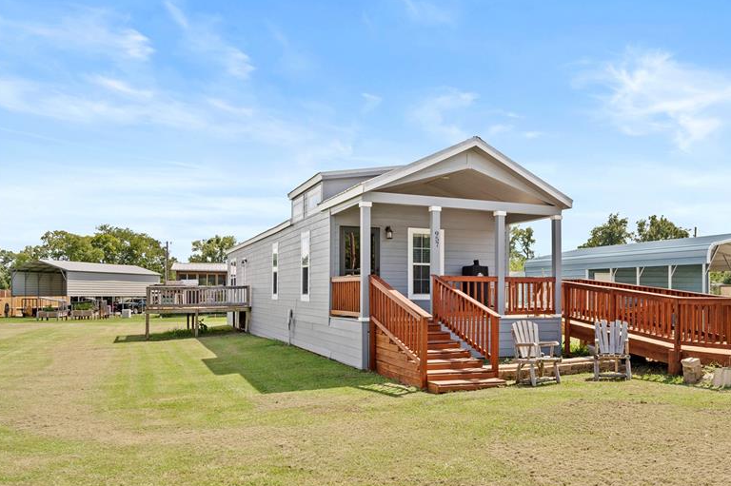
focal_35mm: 32
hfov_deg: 57.6
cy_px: 288
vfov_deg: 40.9
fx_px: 649
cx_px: 481
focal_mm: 24
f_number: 5
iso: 250
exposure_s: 1/1600
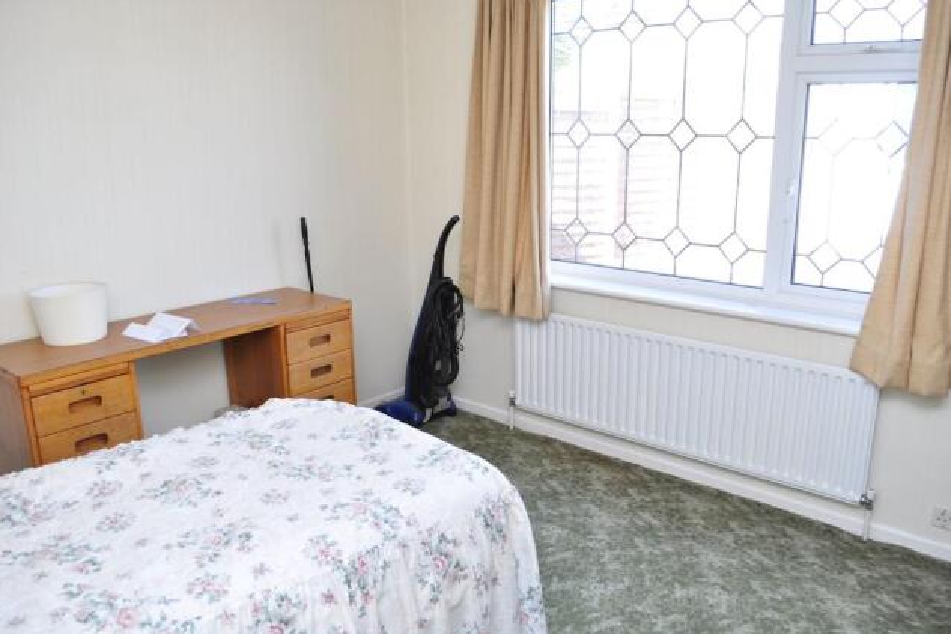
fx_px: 739
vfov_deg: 46.4
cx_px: 491
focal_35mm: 28
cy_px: 325
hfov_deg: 65.5
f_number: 4.5
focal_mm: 18
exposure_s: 1/80
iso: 400
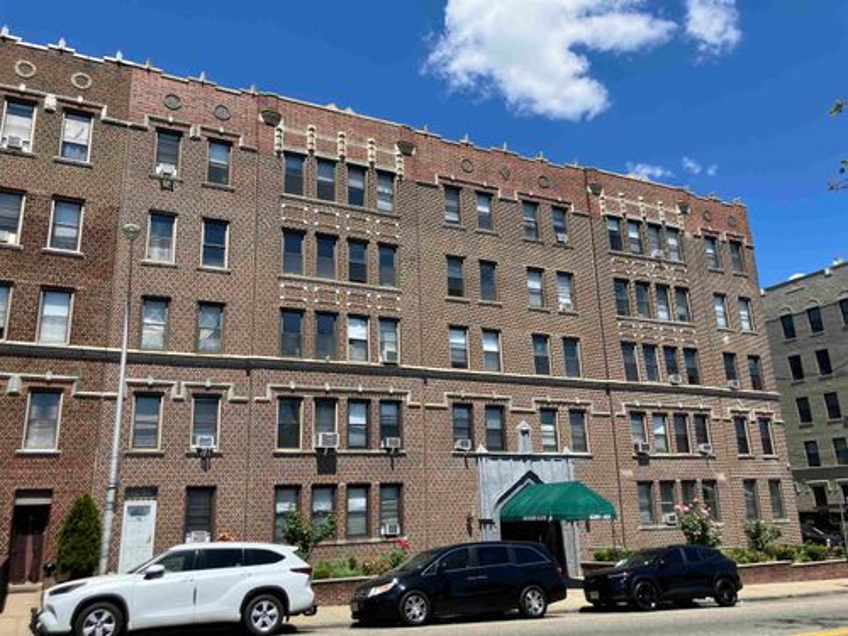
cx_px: 424
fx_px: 686
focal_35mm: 28
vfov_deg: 49.7
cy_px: 318
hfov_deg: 63.4
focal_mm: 3.99
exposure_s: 1/1799
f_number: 1.8
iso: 32
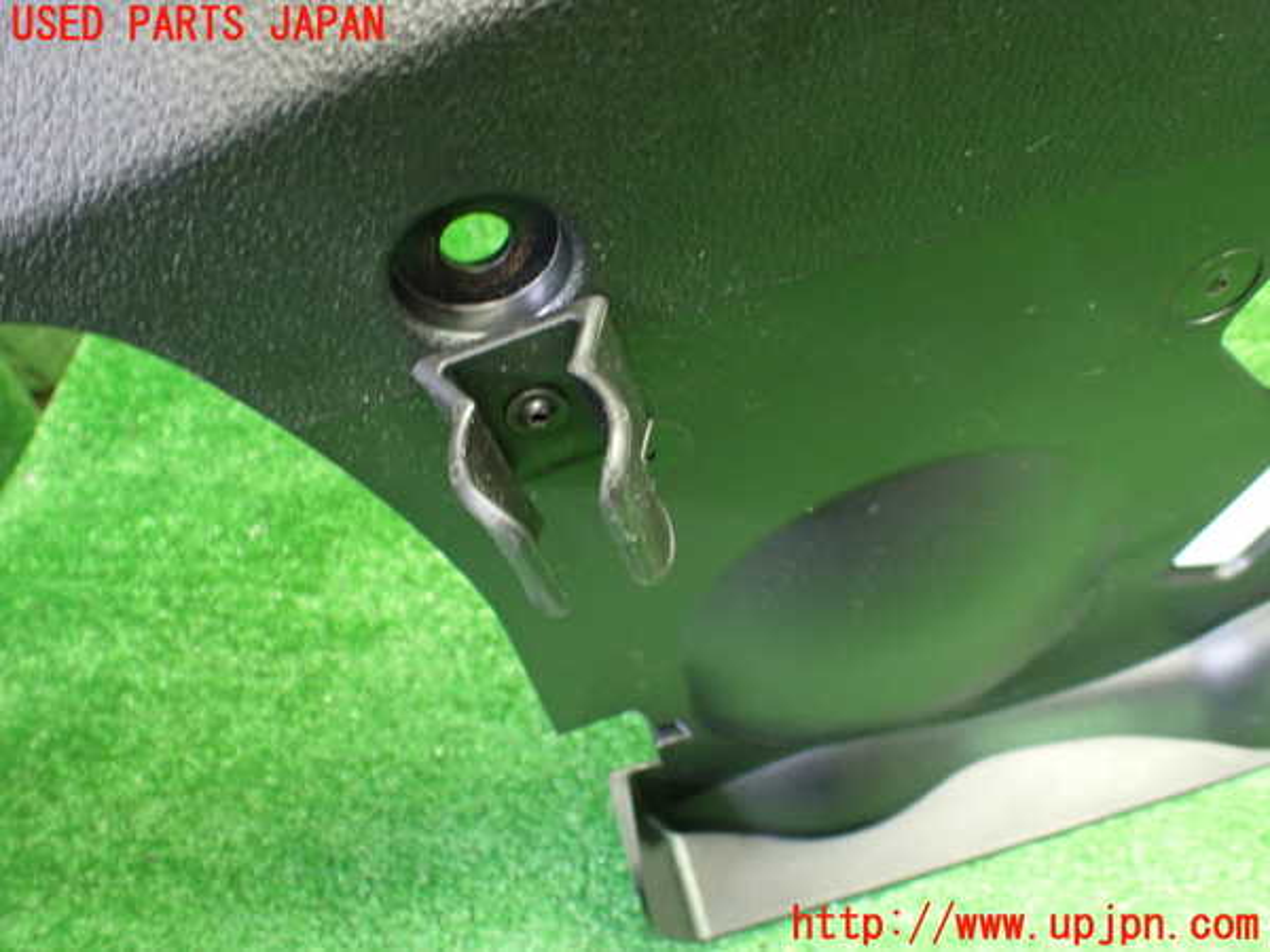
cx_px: 635
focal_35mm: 30
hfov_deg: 60.0
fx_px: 1101
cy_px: 476
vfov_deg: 46.8
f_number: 2.3
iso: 800
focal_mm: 5.4
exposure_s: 1/30
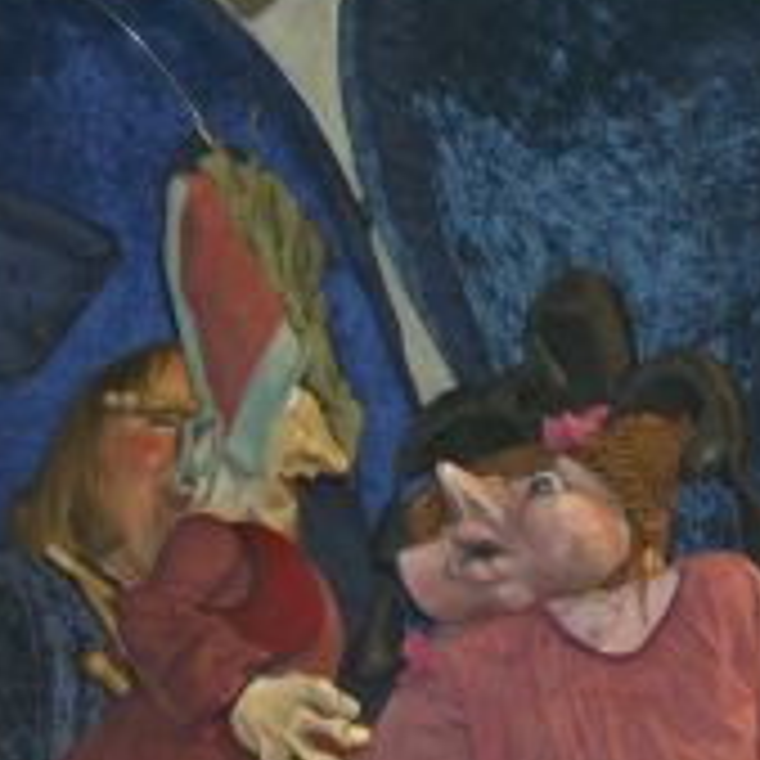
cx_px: 571
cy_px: 603
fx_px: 3627
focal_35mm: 146
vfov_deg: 11.9
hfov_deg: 11.9
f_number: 3.7
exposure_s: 1/91.3
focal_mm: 11.6
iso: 200
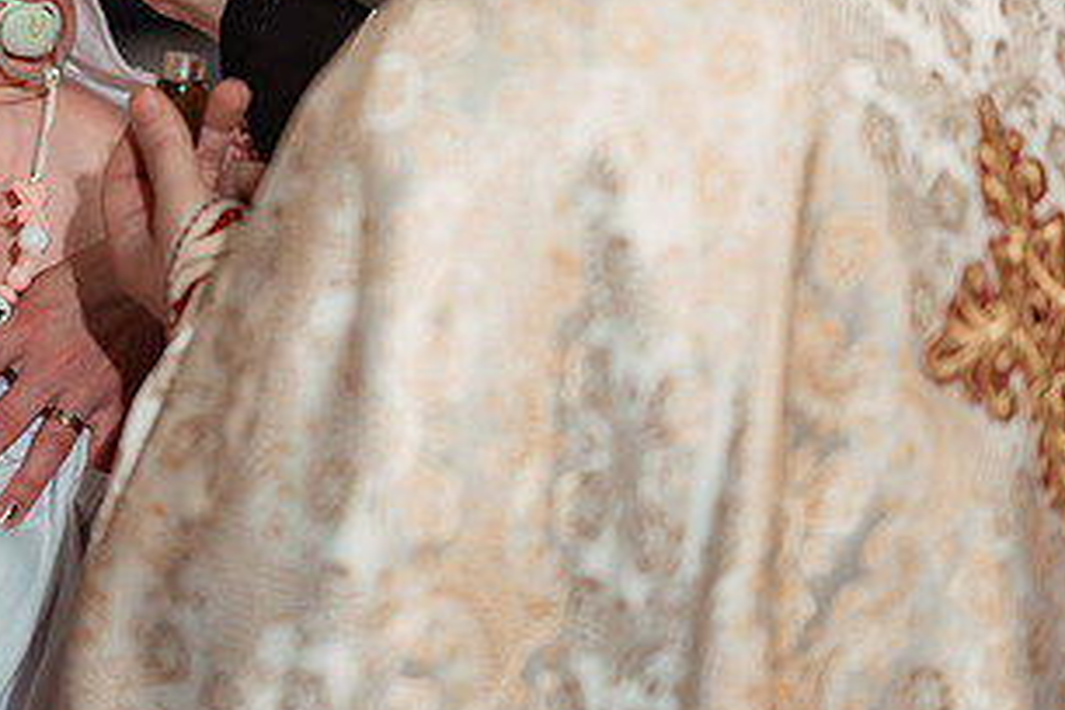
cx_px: 174
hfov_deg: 12.7
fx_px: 4763
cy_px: 66
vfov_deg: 8.5
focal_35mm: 161
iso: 1600
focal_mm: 85
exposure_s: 1/250
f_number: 2
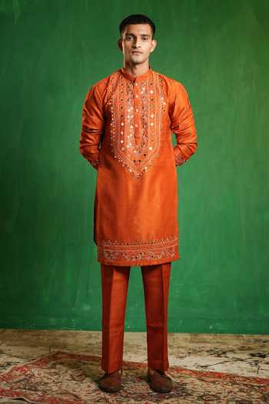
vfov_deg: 39.6
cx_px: 134
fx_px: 560
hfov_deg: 27.0
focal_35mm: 50
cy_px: 202
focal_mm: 50
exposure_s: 1/160
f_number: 3.2
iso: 500
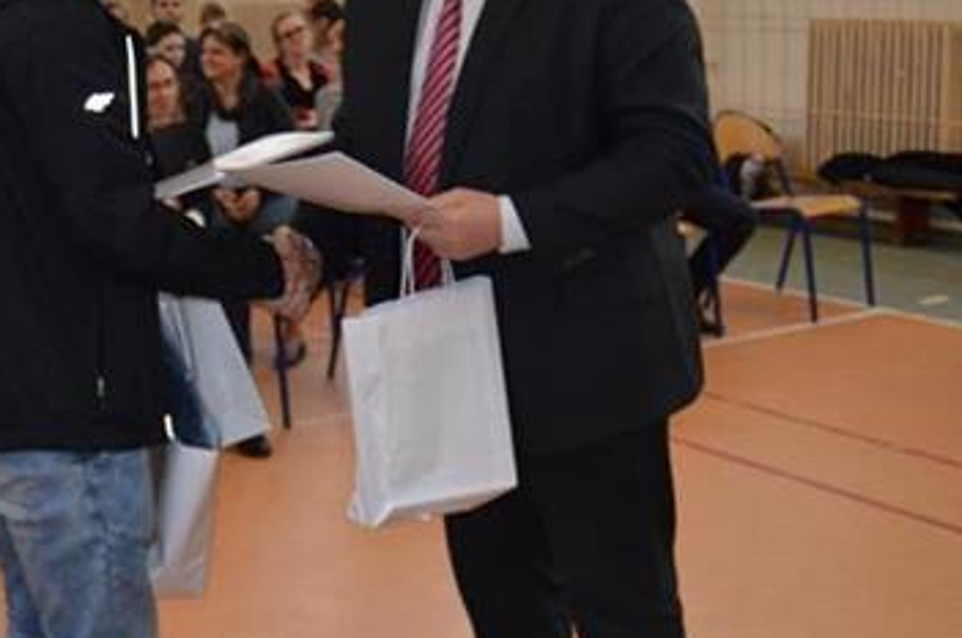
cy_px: 216
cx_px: 304
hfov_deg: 31.2
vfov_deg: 21.1
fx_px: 1706
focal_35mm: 64
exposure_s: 1/60
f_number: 3.8
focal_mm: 23
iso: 500
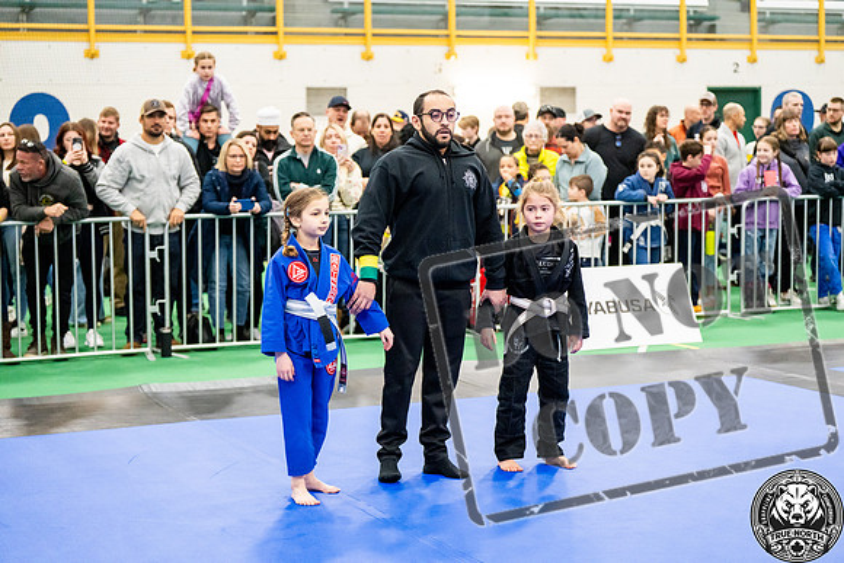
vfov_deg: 19.5
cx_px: 422
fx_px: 1641
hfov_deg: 28.8
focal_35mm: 70
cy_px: 282
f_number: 2.8
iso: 5000
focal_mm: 70
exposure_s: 1/500
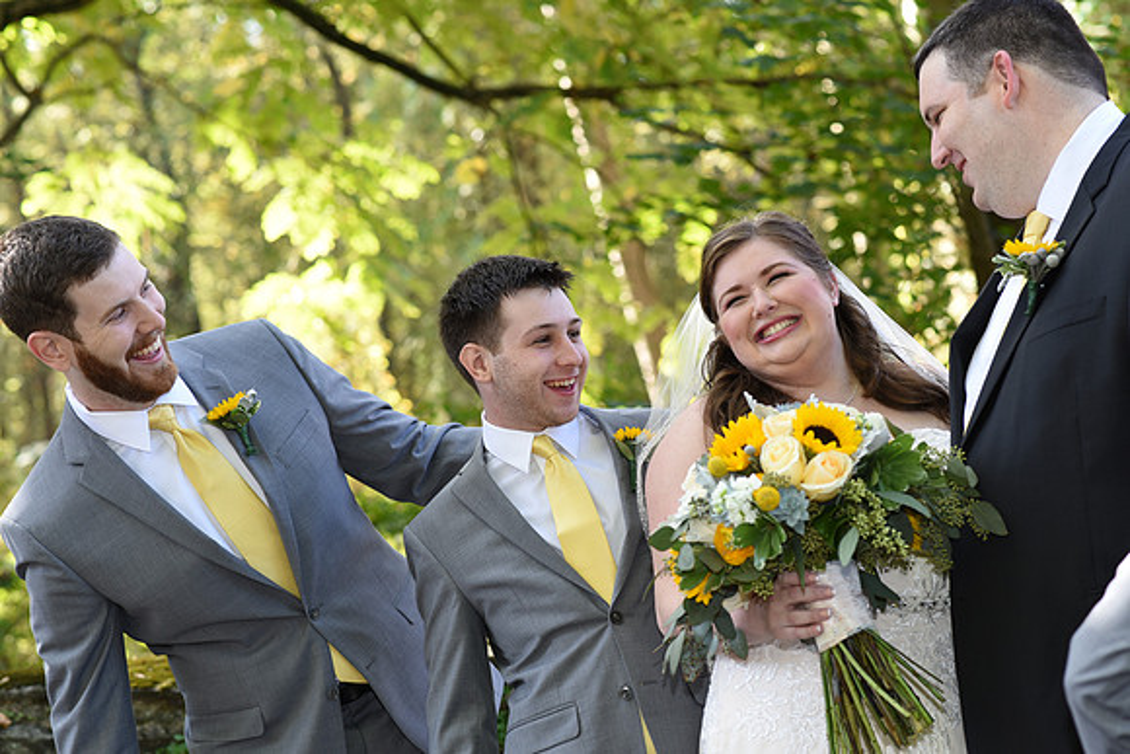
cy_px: 377
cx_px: 565
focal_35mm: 85
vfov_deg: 16.1
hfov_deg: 23.9
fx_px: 2669
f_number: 4.5
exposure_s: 1/200
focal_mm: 85
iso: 500
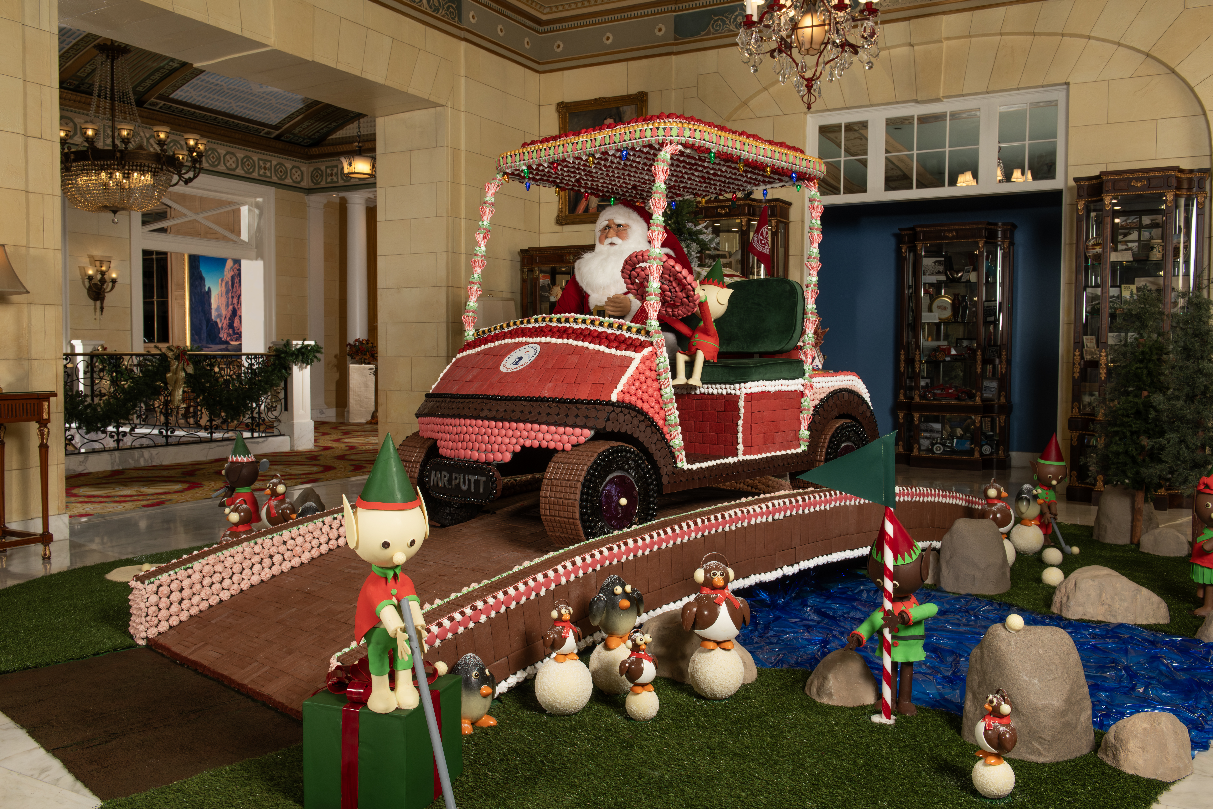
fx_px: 1044
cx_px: 606
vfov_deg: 42.3
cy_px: 404
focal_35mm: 31
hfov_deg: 60.3
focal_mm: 31
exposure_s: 1/100
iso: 1000
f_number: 10
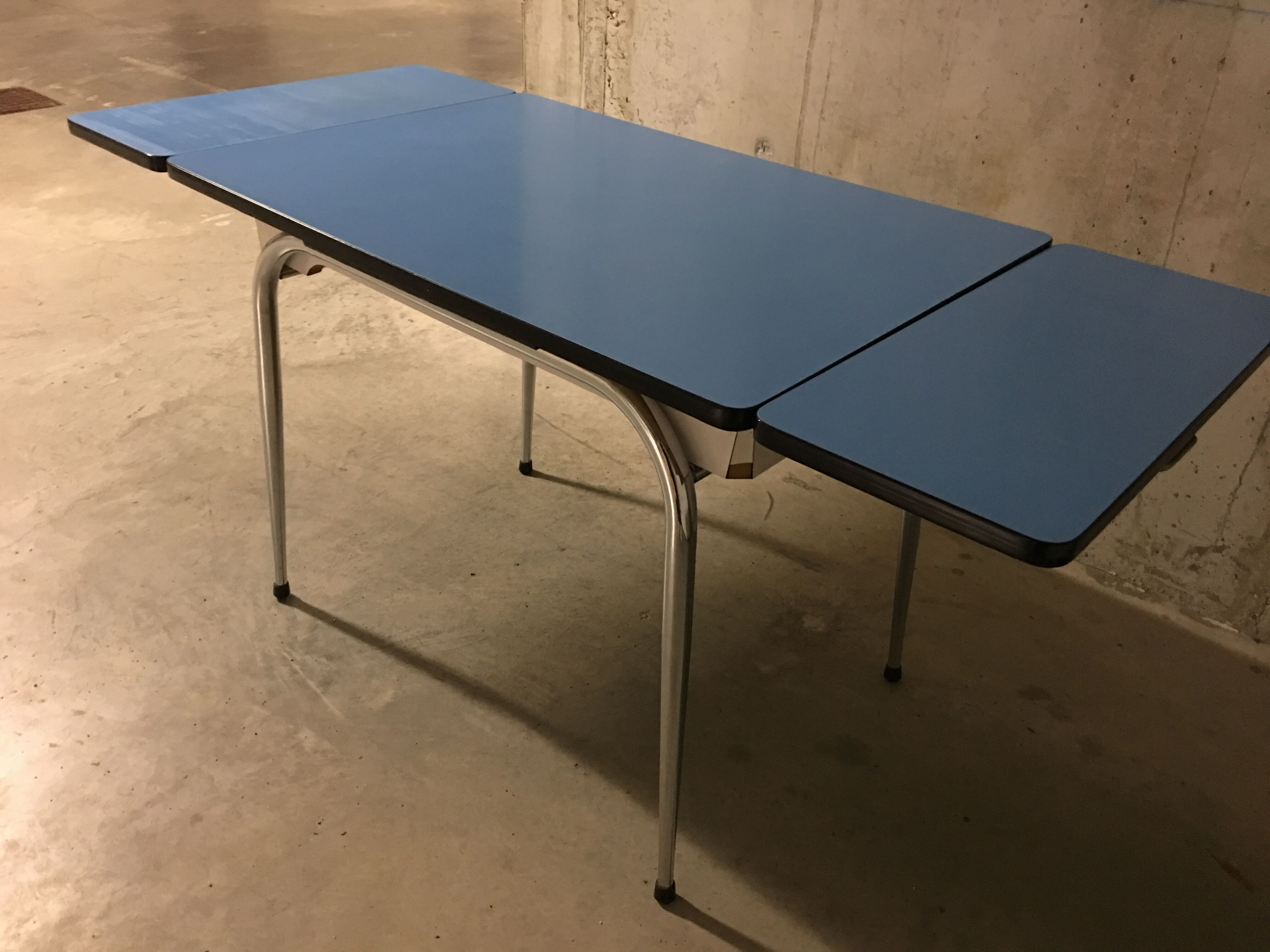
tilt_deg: -31.9
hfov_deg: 61.7
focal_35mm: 29
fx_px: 1064
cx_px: 635
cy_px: 476
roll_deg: -4.3
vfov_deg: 48.2
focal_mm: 4.15
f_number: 2.2
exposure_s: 1/4
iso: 100
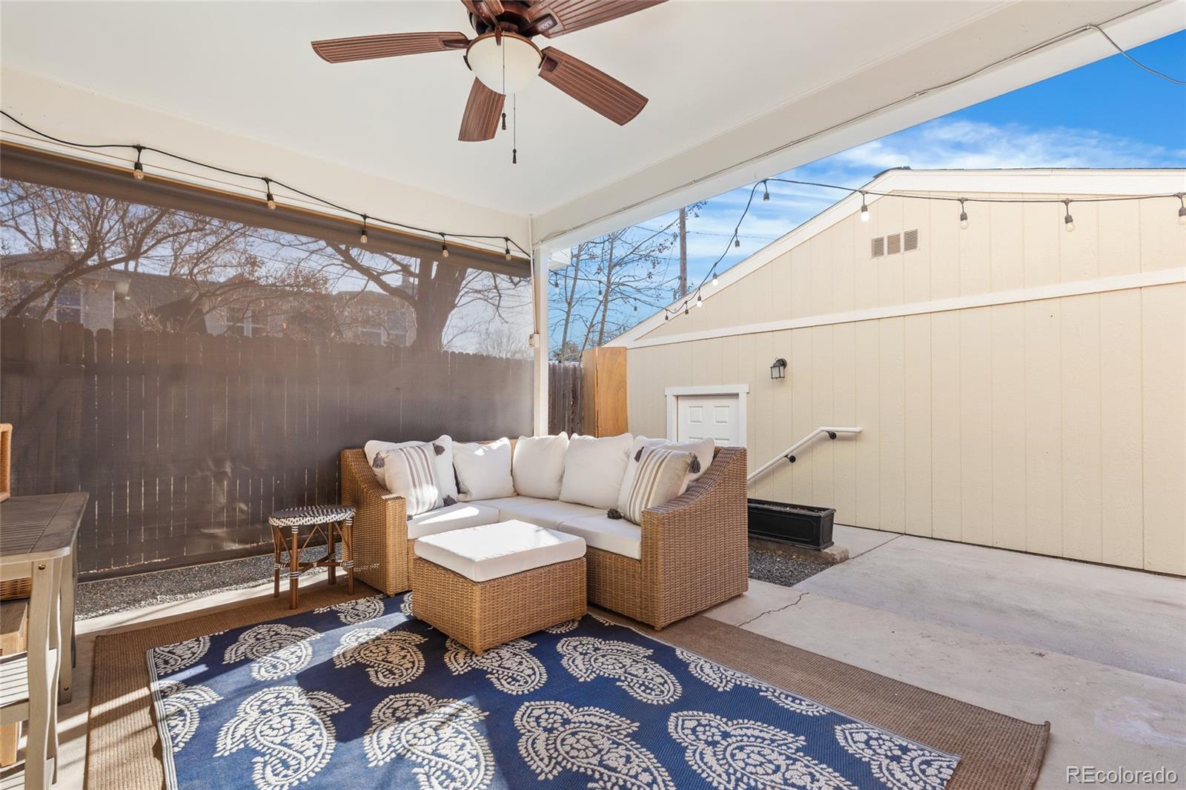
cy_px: 395
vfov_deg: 73.7
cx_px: 593
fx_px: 527
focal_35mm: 16
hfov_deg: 96.7
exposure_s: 1/15
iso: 160
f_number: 8
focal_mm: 16
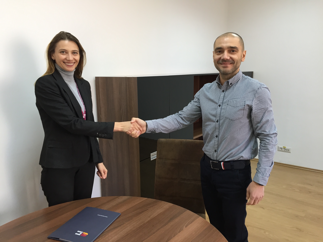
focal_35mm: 29
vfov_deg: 48.2
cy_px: 121
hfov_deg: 61.7
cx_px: 162
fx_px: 271
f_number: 2.2
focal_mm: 4.15
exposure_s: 1/33
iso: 50
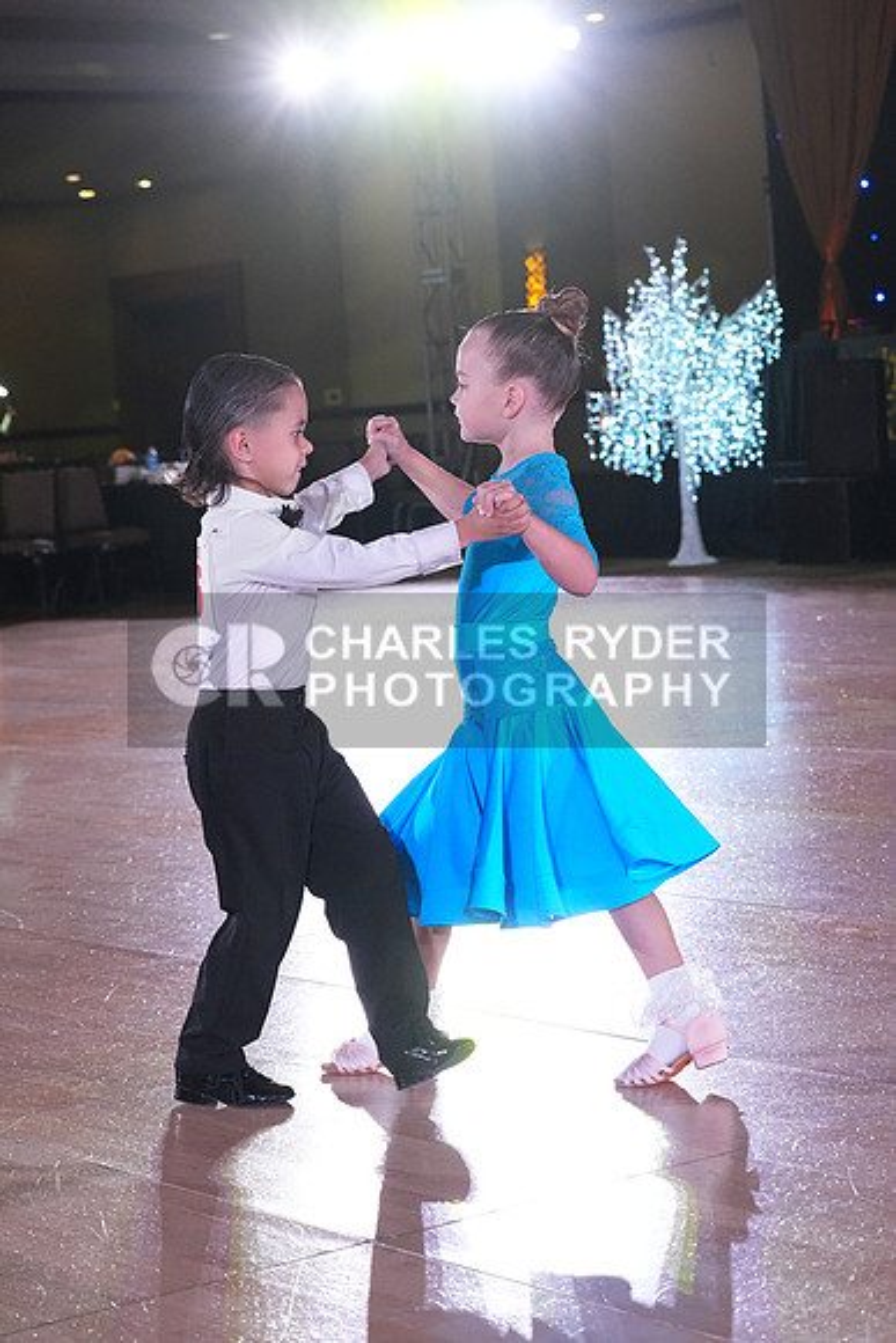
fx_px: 3022
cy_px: 672
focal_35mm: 81
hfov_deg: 16.9
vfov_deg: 25.1
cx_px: 448
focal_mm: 81
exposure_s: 1/400
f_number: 7.1
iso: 8000
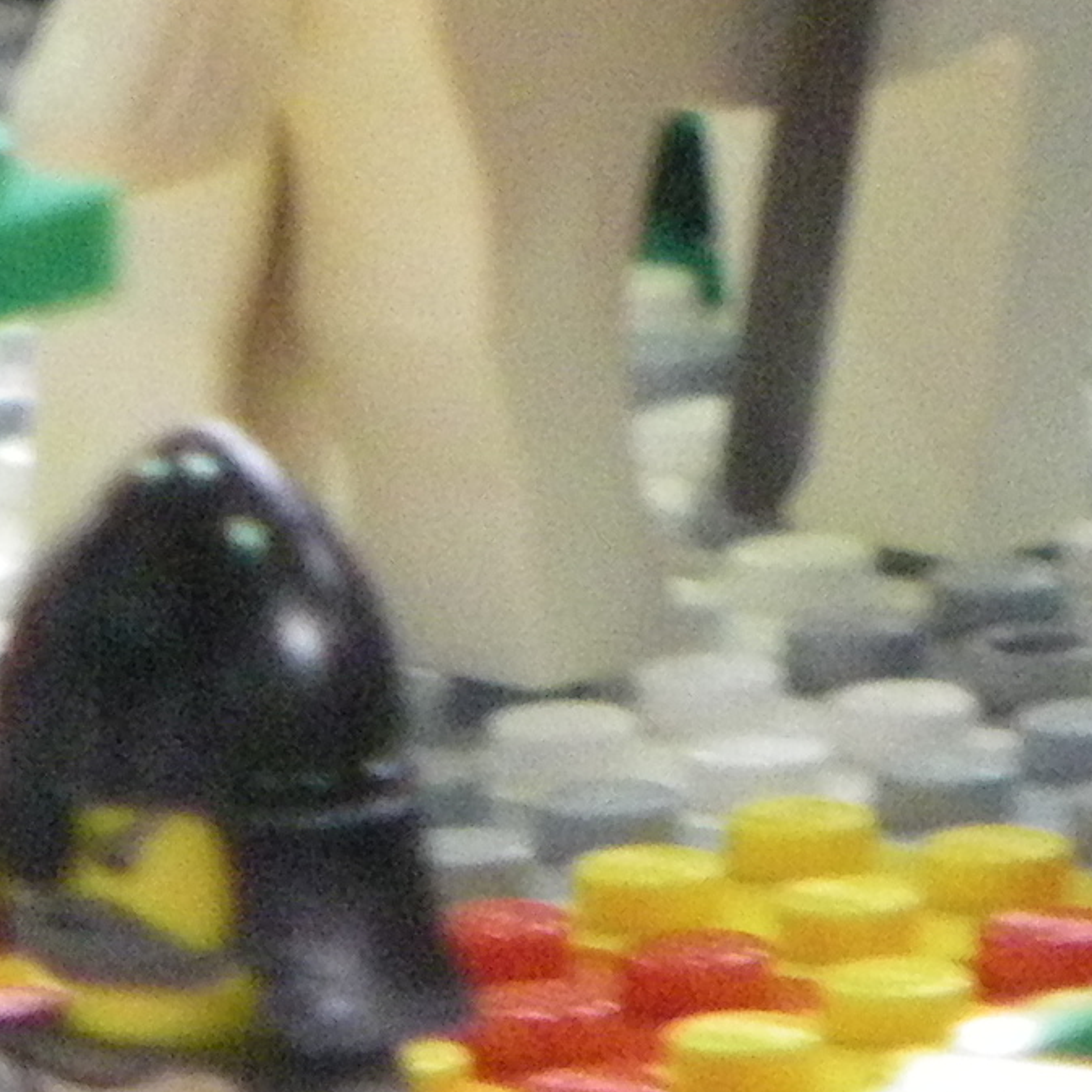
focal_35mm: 984
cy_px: -659
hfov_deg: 1.8
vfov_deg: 1.8
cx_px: 985
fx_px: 35119
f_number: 4.8
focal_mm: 37.9
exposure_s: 1/30
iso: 800
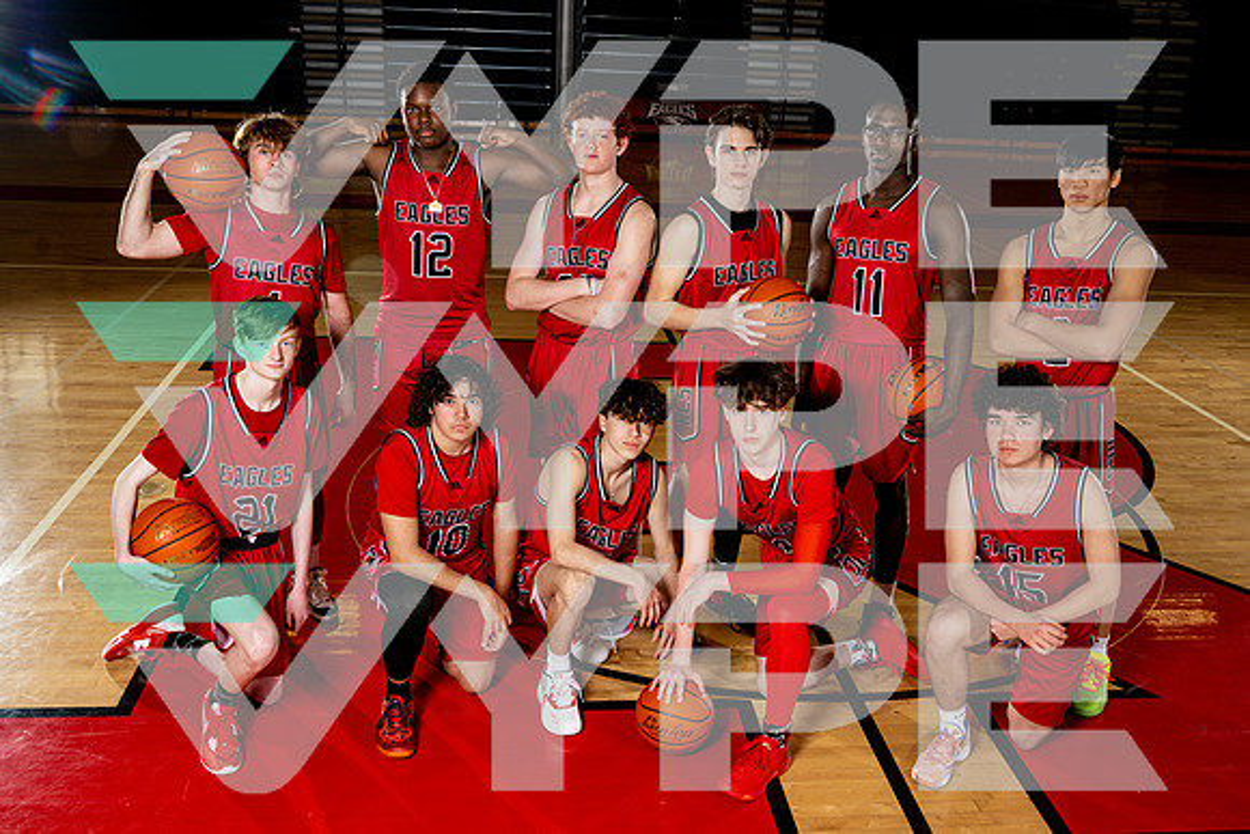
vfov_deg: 37.7
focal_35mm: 35
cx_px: 635
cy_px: 424
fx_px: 1221
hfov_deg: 54.2
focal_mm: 30
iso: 400
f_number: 8
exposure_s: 1/250
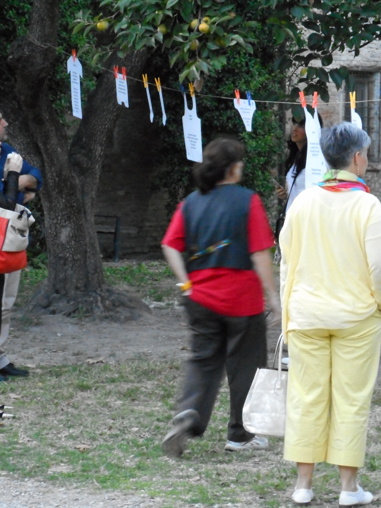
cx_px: 261
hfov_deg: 9.4
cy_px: 254
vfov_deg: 12.6
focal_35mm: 157
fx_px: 2304
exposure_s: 1/15
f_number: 5.9
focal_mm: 20.9
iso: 800
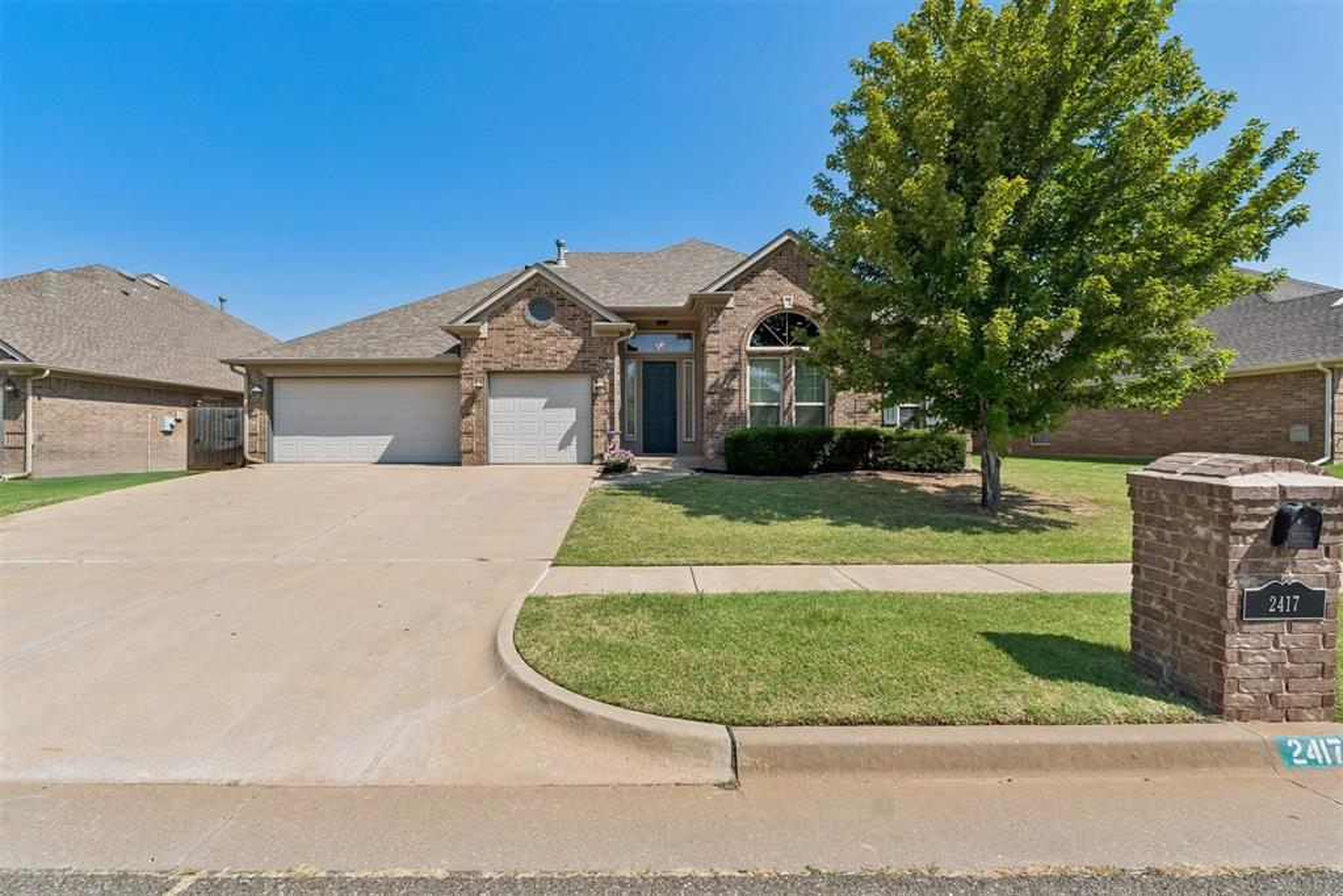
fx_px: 560
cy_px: 448
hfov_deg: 100.4
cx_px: 672
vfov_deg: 77.3
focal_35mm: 15
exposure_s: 1/640
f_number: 10
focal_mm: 10
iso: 200
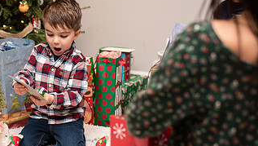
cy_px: 54
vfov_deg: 18.0
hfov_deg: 30.6
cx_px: 52
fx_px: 459
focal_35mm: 67
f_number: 2.8
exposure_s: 1/200
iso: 400
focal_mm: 35
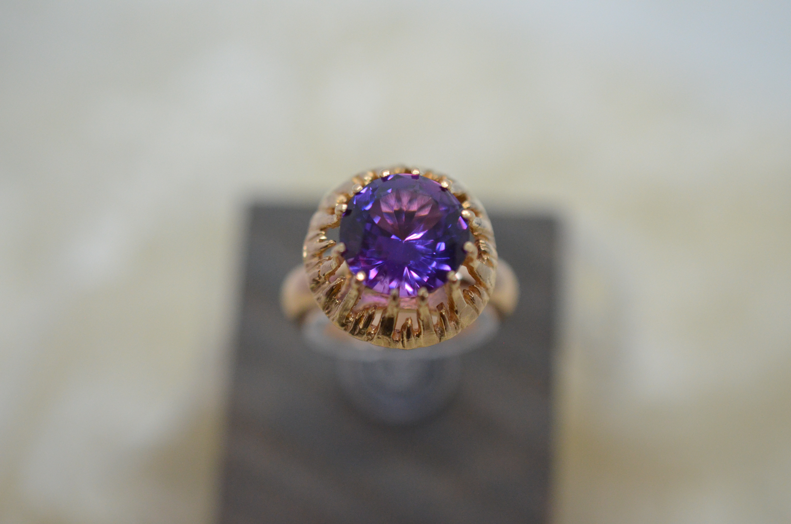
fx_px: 1316
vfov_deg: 22.5
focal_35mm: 60
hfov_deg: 33.5
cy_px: 262
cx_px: 396
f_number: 4
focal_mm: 40
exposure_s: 1/2500
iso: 2500
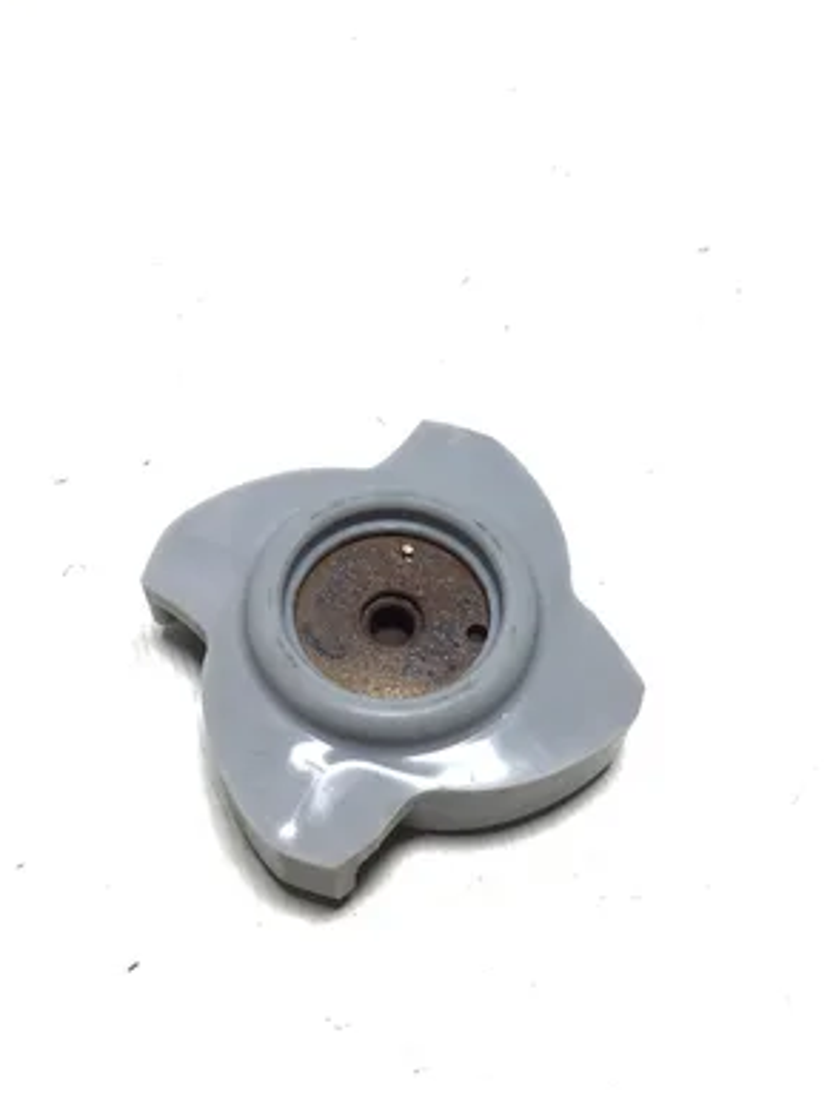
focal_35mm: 32
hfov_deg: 44.2
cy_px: 542
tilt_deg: -55.7
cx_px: 408
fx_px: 1023
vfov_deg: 56.8
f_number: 2.4
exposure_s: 1/120
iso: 32
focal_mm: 3.3
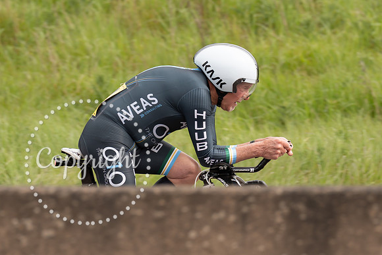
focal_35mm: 507
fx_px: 5383
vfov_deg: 2.7
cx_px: 207
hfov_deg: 4.1
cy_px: 96
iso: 160
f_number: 4
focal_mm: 200
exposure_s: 1/800
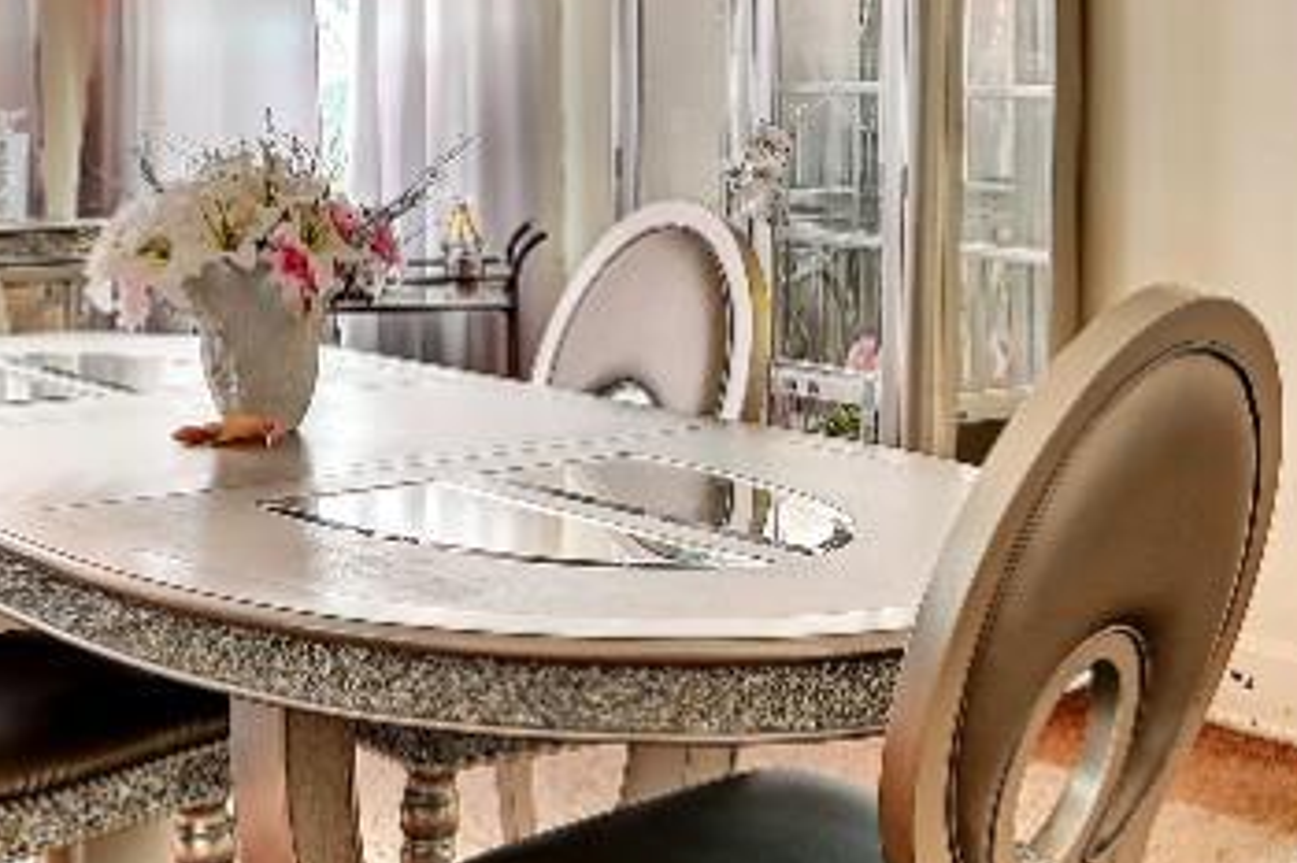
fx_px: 2161
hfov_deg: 33.4
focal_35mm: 60
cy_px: 89
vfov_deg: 22.1
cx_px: 574
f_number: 8
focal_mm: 14
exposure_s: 1/5
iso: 400
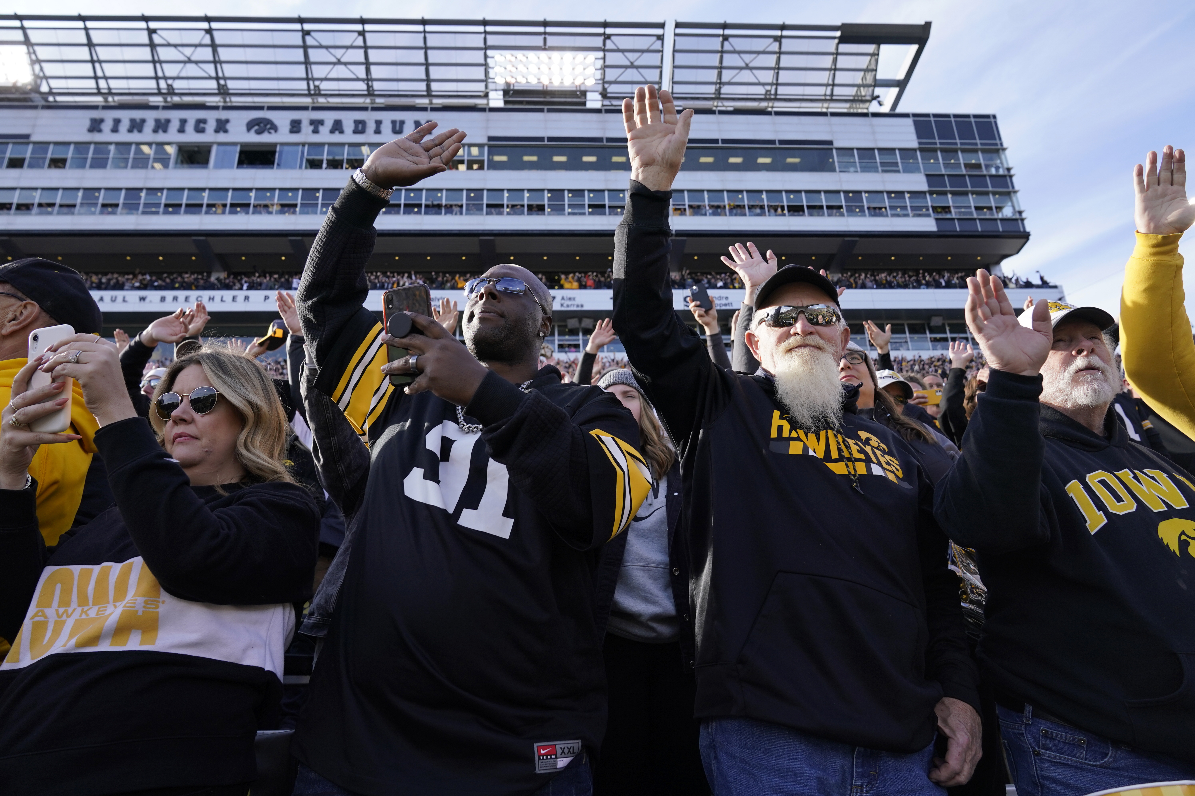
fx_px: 797
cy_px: 398
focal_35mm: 24
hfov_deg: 73.7
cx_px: 598
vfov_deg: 53.1
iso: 400
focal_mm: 24
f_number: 5
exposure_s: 1/800
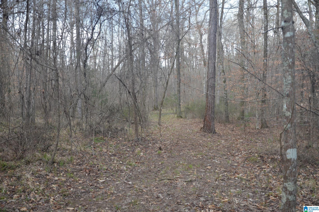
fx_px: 318
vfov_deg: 36.7
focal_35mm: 36
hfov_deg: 53.2
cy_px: 106
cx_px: 160
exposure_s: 1/60
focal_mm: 24
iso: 640
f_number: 4
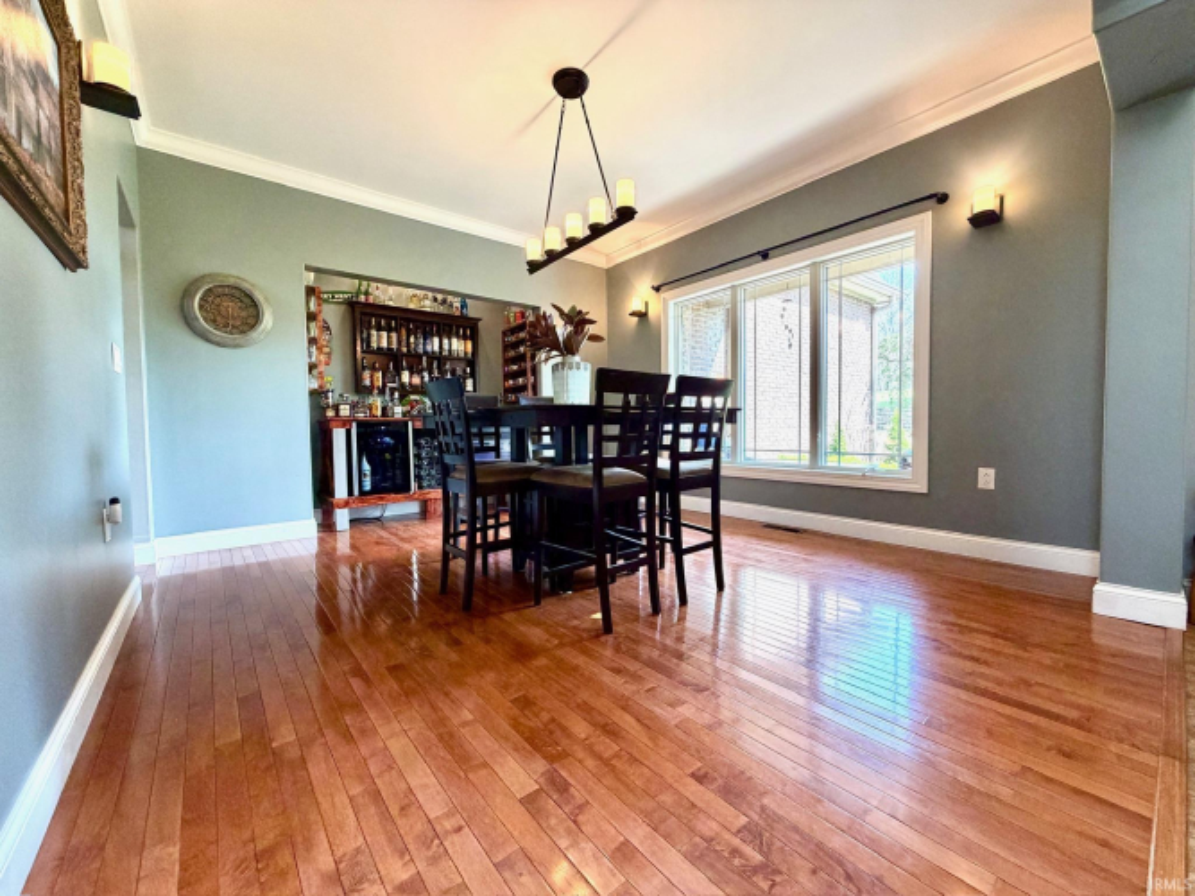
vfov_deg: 85.7
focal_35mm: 14
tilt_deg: -2.3
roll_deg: +1.4
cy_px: 448
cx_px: 598
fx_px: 483
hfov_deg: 102.1
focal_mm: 2.22
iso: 320
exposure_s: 1/120
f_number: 2.2
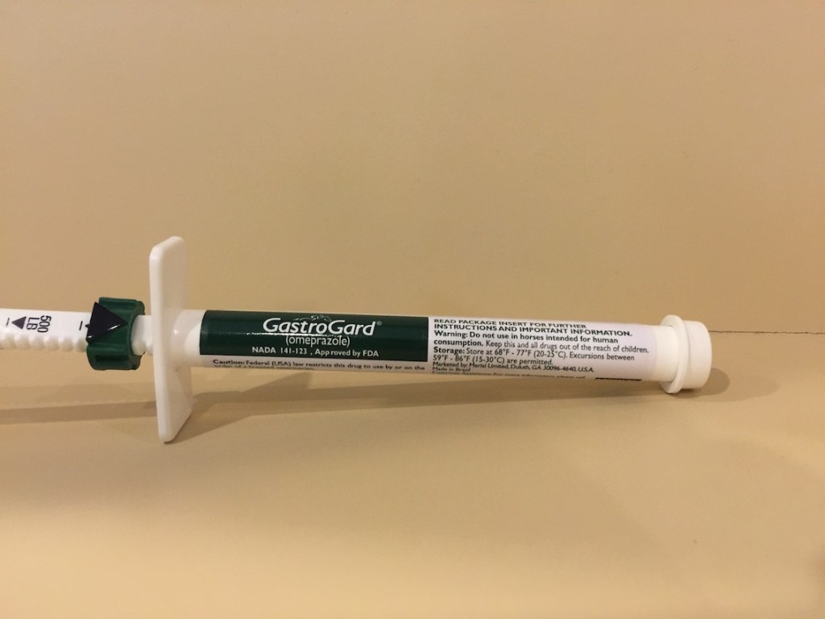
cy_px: 310
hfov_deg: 61.7
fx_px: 691
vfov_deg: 48.2
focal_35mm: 29
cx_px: 412
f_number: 2.2
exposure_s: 1/15
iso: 125
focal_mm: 4.15
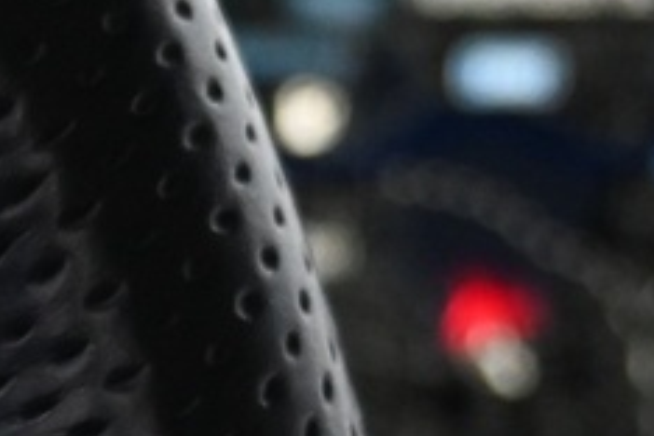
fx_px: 3301
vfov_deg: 7.1
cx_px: -760
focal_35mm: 182
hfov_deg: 10.2
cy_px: 1087
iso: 1400
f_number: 3.5
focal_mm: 17.5
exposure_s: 1/30
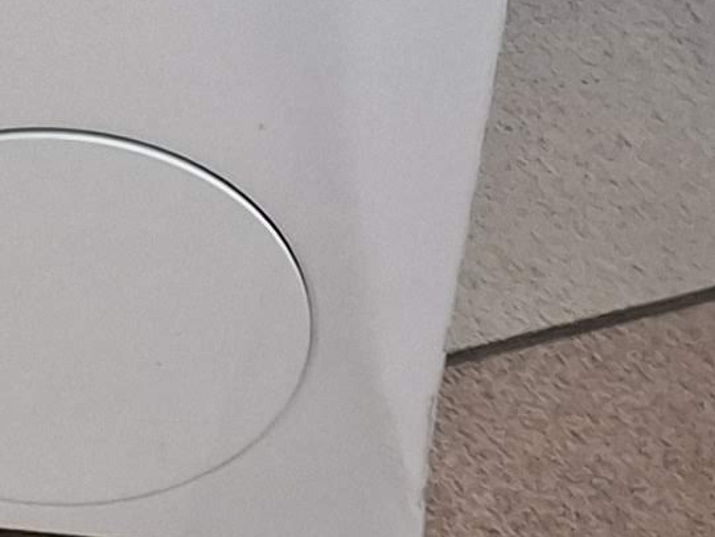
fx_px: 3512
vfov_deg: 7.3
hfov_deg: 9.4
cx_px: -1353
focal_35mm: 170
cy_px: -1305
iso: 200
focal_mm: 5.54
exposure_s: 1/50
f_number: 1.8
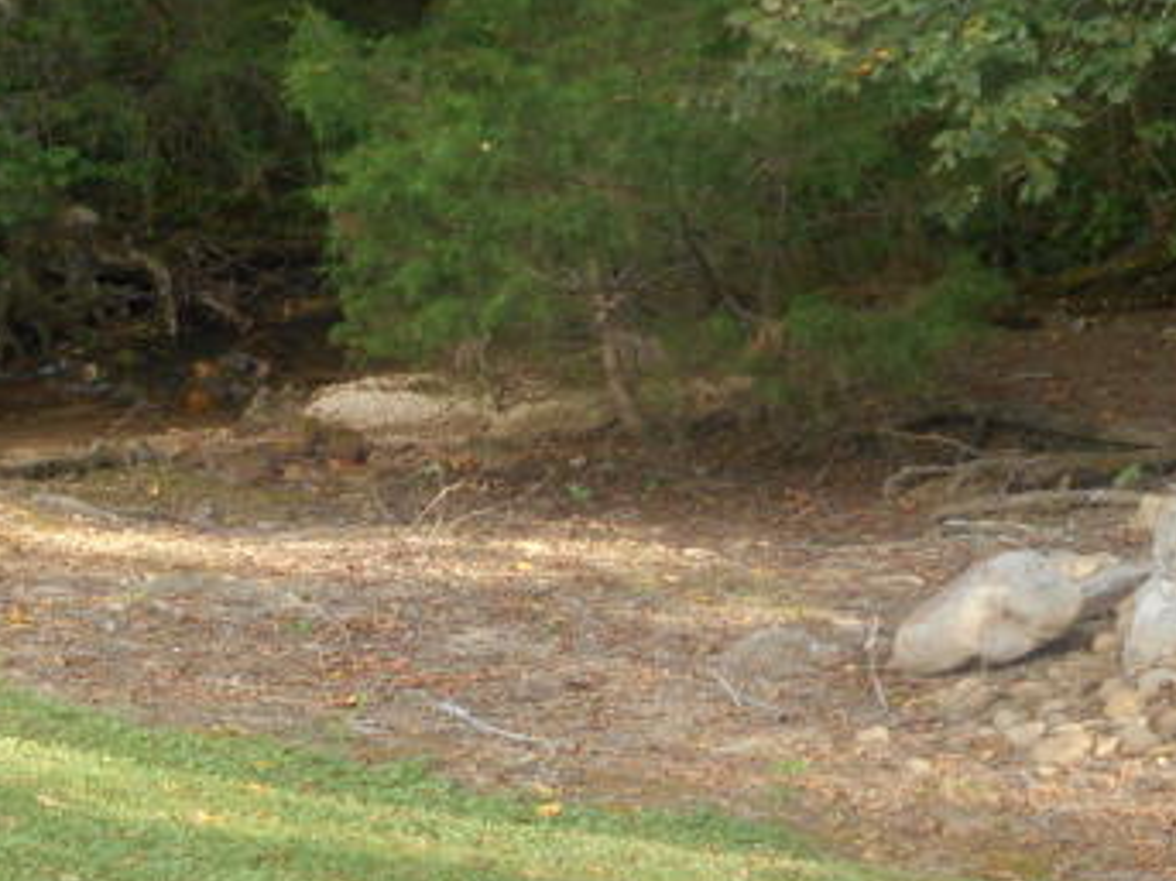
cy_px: 459
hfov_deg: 15.7
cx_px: 257
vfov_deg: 11.9
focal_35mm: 125
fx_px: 4245
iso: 250
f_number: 5.3
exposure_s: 1/60
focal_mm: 12
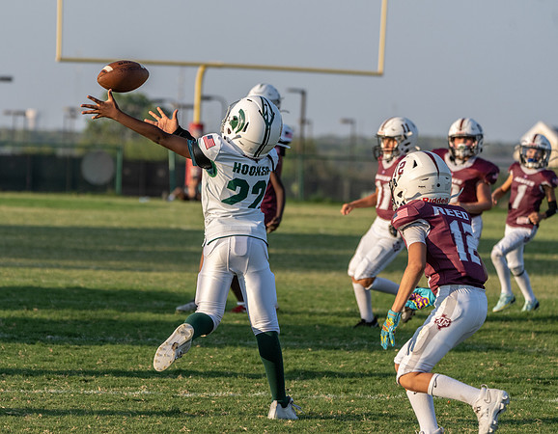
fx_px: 3769
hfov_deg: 8.5
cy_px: 230
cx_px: 212
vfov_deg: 6.6
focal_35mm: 231
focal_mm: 196
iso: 400
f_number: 5.6
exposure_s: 1/1600
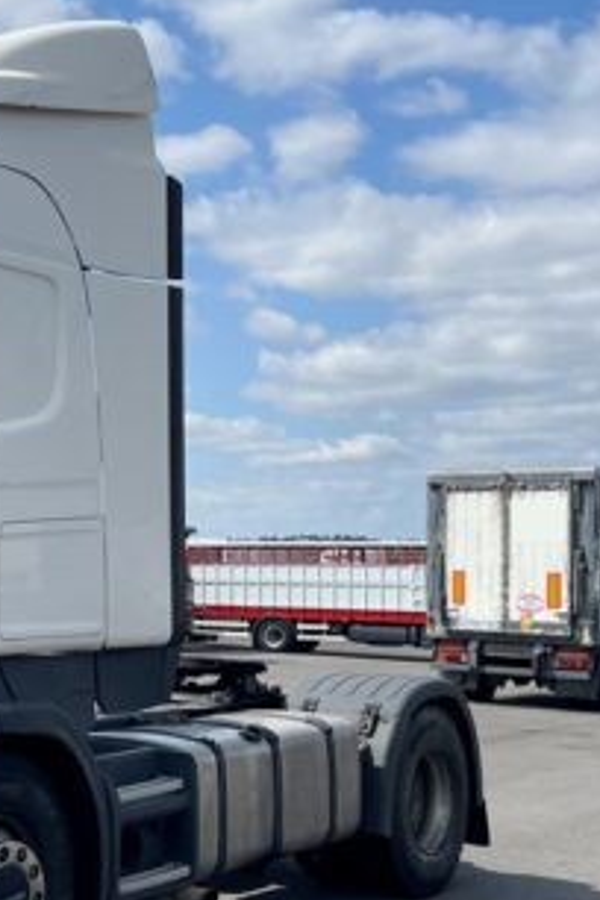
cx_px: -150
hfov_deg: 23.1
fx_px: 1325
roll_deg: -3.0
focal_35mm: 53
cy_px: 535
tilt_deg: +5.5
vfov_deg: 37.4
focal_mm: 4.2
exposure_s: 1/4292
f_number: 1.6
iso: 32
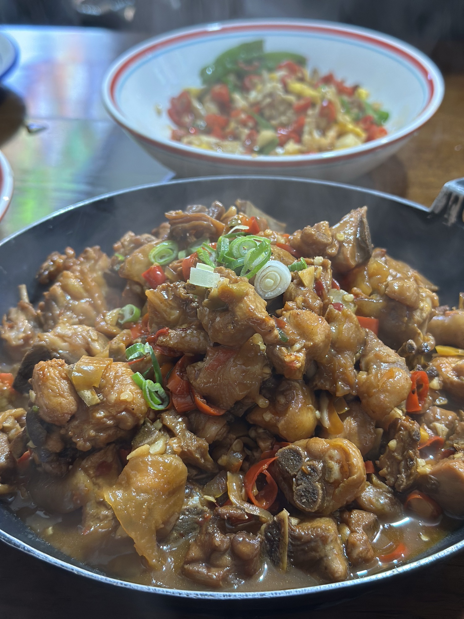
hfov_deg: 30.3
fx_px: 858
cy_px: 310
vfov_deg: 39.7
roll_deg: +0.2
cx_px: 232
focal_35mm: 48
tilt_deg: -35.5
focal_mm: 6.86
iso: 400
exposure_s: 1/33
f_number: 1.78
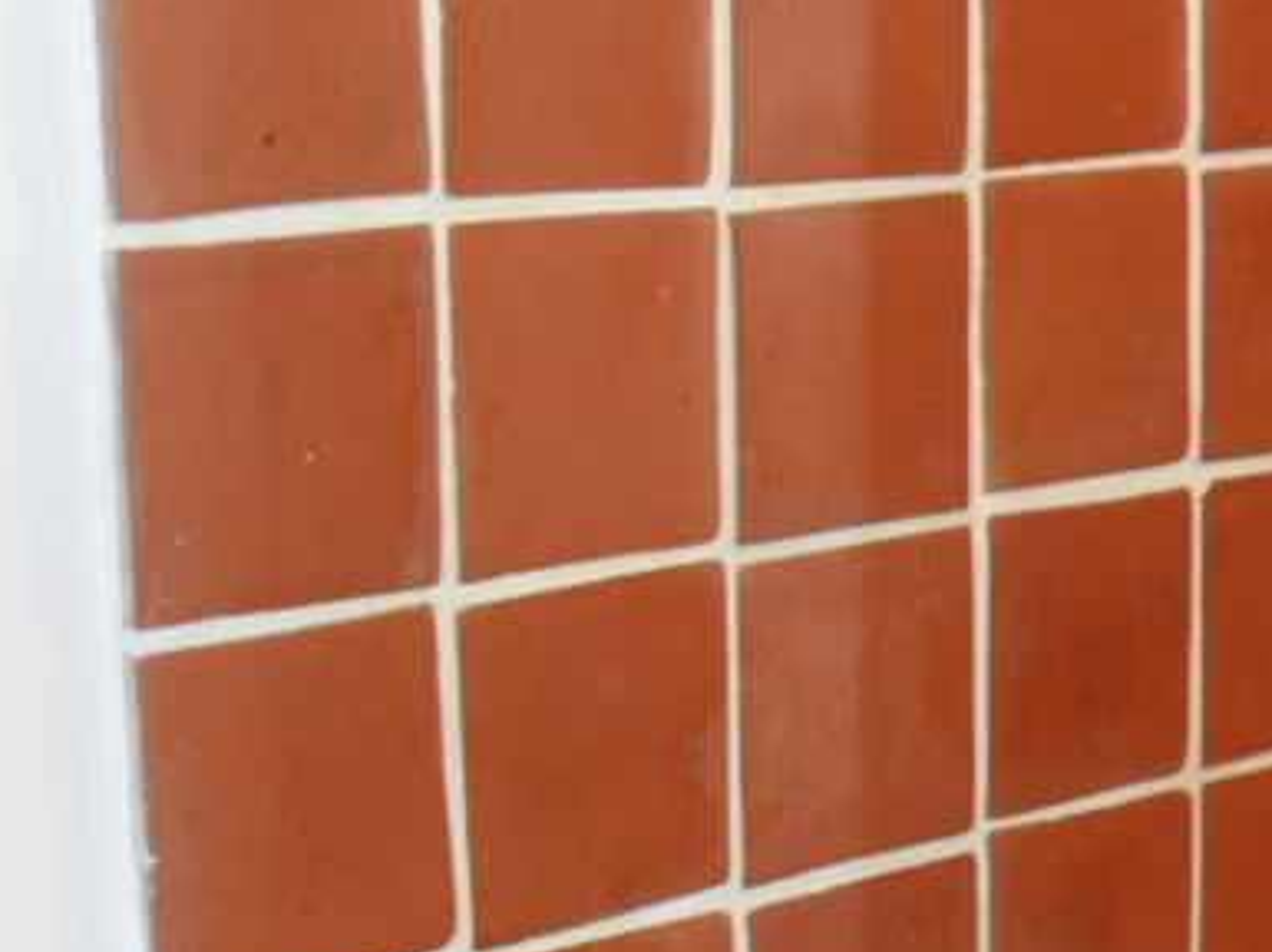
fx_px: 3818
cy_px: 807
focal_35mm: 104
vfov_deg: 14.1
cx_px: 1616
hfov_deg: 17.8
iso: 200
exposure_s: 1/45
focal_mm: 6.5
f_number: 3.6
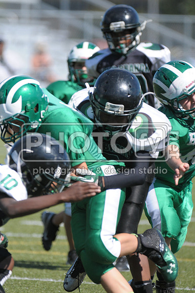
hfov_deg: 3.2
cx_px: 98
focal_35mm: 435
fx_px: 3545
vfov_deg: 4.7
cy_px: 146
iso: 640
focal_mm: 290
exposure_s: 1/4000
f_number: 4
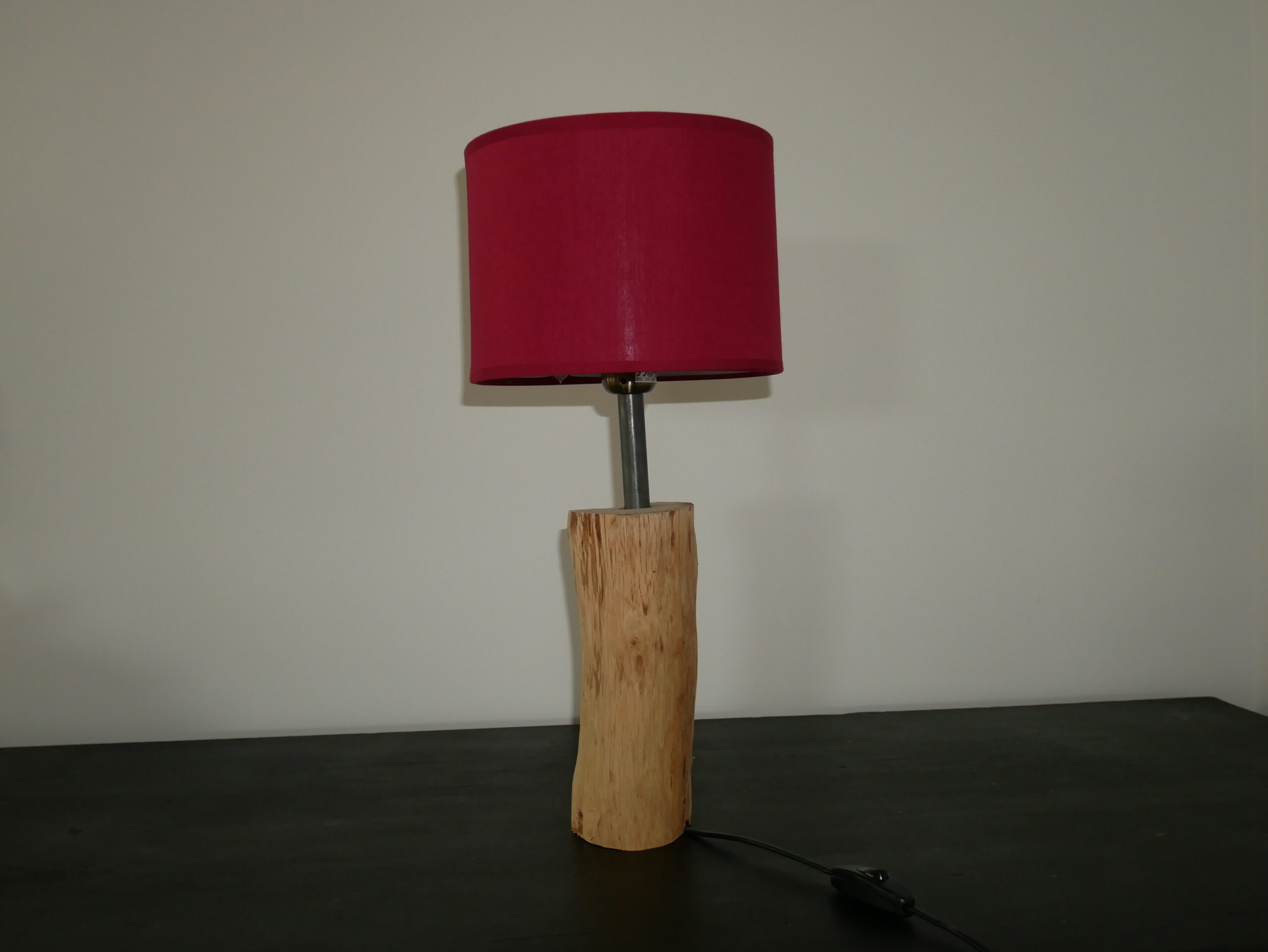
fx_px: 1173
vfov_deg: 44.2
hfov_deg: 56.8
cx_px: 634
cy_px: 476
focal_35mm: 32
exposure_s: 1/60
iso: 800
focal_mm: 16
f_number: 4
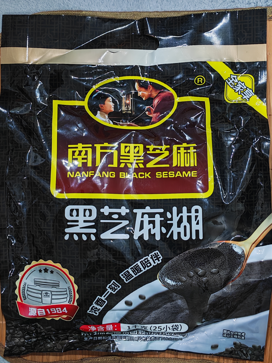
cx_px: 136
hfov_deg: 30.3
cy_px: 182
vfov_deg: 39.7
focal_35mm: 48
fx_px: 503
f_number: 1.95
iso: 800
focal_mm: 5.52
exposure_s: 1/33
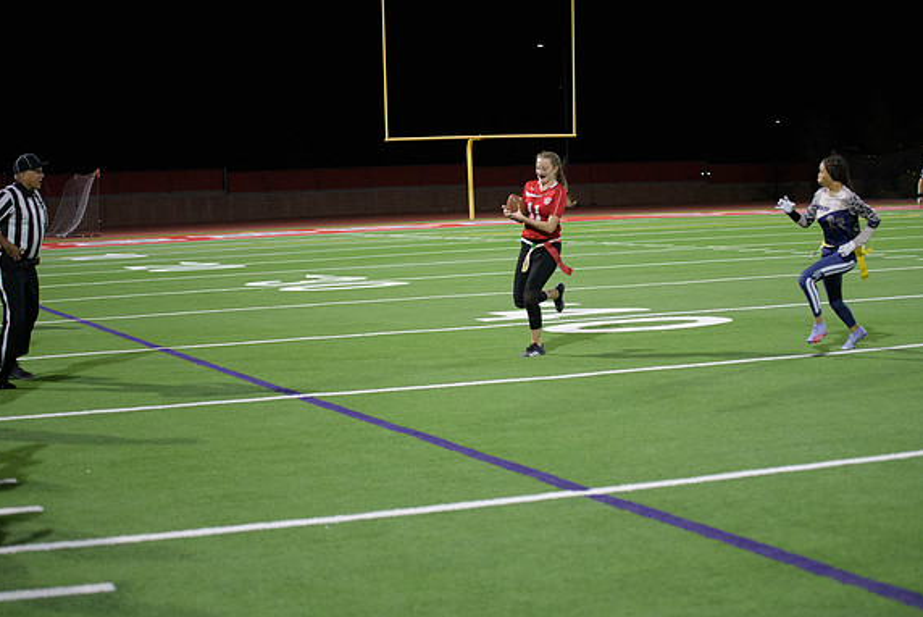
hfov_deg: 28.4
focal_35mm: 71
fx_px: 1821
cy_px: 311
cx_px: 458
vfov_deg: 19.2
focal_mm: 70
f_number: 2.8
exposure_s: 1/640
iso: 4000
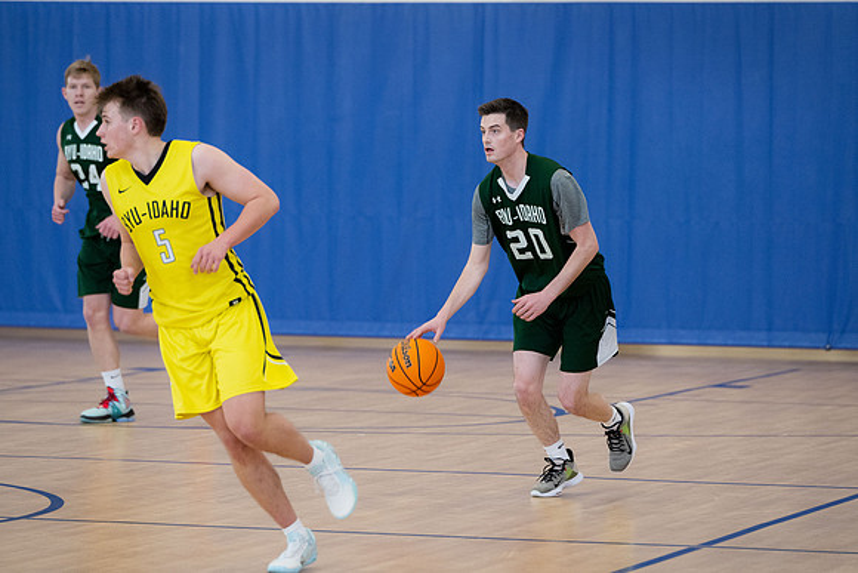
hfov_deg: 11.9
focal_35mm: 173
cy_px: 251
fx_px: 4129
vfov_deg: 7.9
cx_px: 464
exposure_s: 1/500
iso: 3200
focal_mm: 150
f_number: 3.5
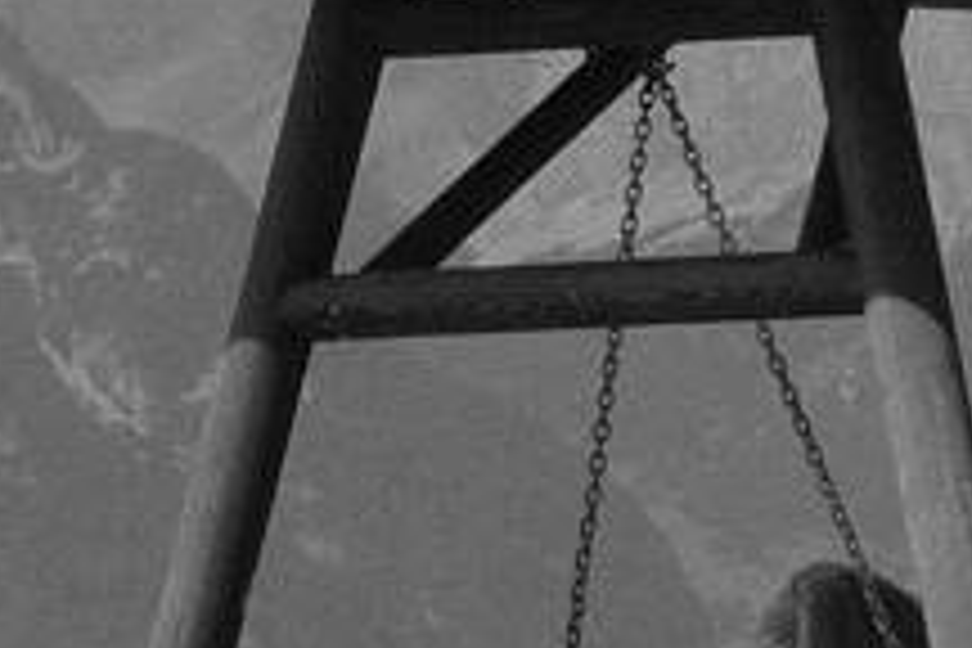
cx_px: 1512
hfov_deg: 3.3
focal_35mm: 631
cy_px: 106
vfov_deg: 2.2
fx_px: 17036
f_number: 11
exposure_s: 1/680
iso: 640
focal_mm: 56.5
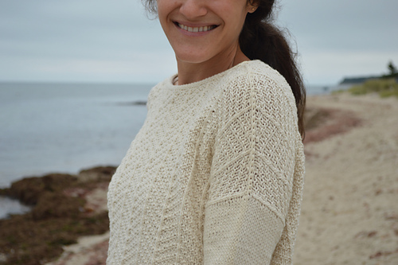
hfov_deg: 29.9
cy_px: 132
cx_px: 199
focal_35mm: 68
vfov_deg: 20.1
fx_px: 746
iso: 180
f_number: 5.6
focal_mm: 45
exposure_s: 1/125
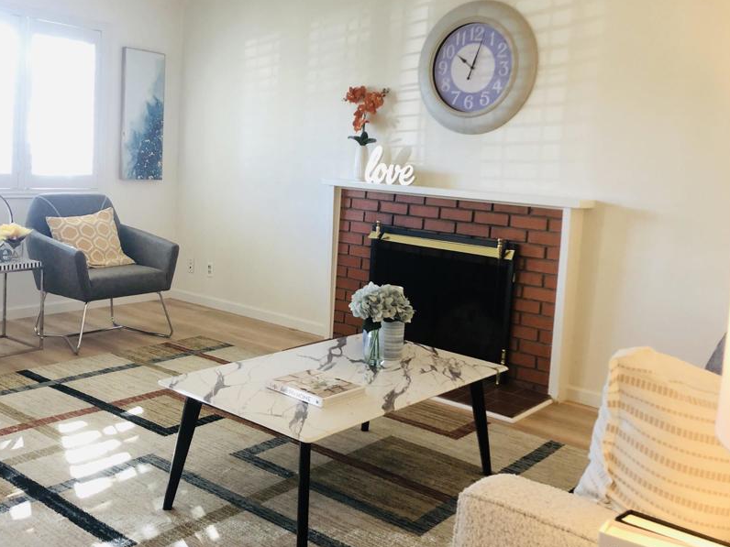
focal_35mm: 36
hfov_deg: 51.3
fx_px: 759
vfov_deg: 39.5
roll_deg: -2.7
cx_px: 333
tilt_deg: -5.4
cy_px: 229
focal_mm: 4
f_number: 1.8
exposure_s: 1/15
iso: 40
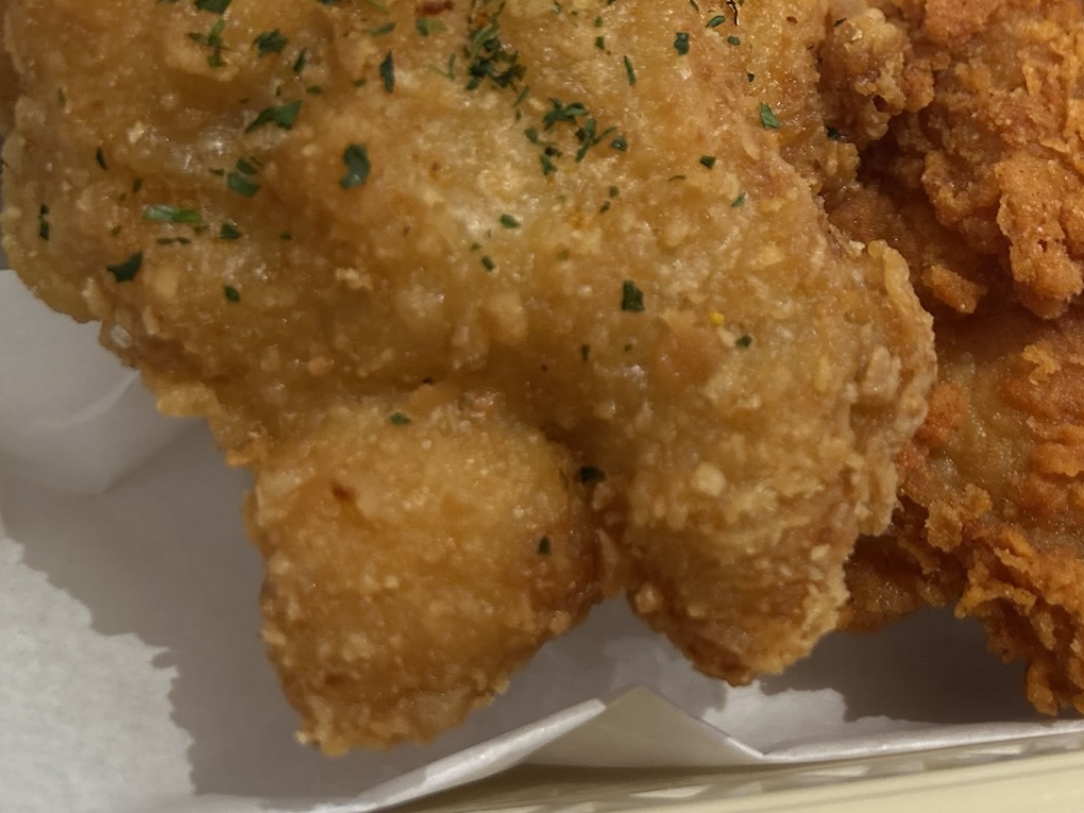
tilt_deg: -54.6
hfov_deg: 36.1
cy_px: 86
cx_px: 886
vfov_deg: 27.6
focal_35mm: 51
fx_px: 1597
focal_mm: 5.7
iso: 160
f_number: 1.5
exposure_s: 1/50
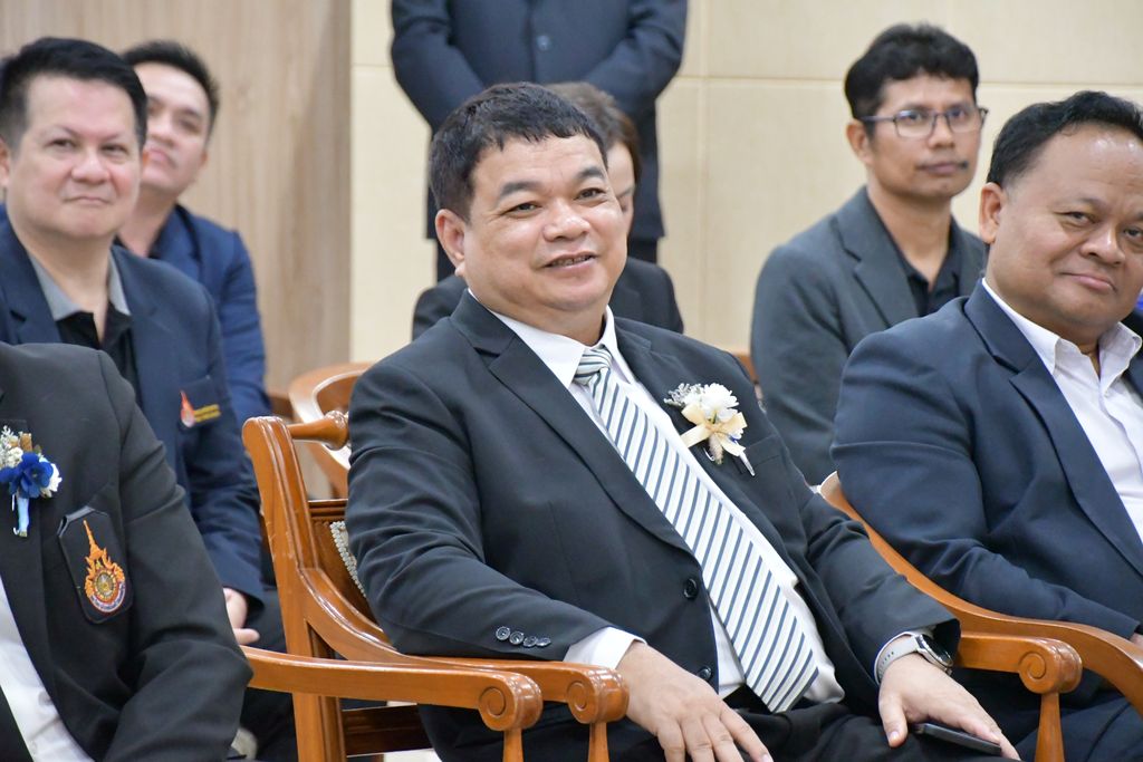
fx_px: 7621
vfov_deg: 5.7
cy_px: 381
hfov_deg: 8.6
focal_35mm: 240
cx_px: 572
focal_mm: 160
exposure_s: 1/160
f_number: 6
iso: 12800
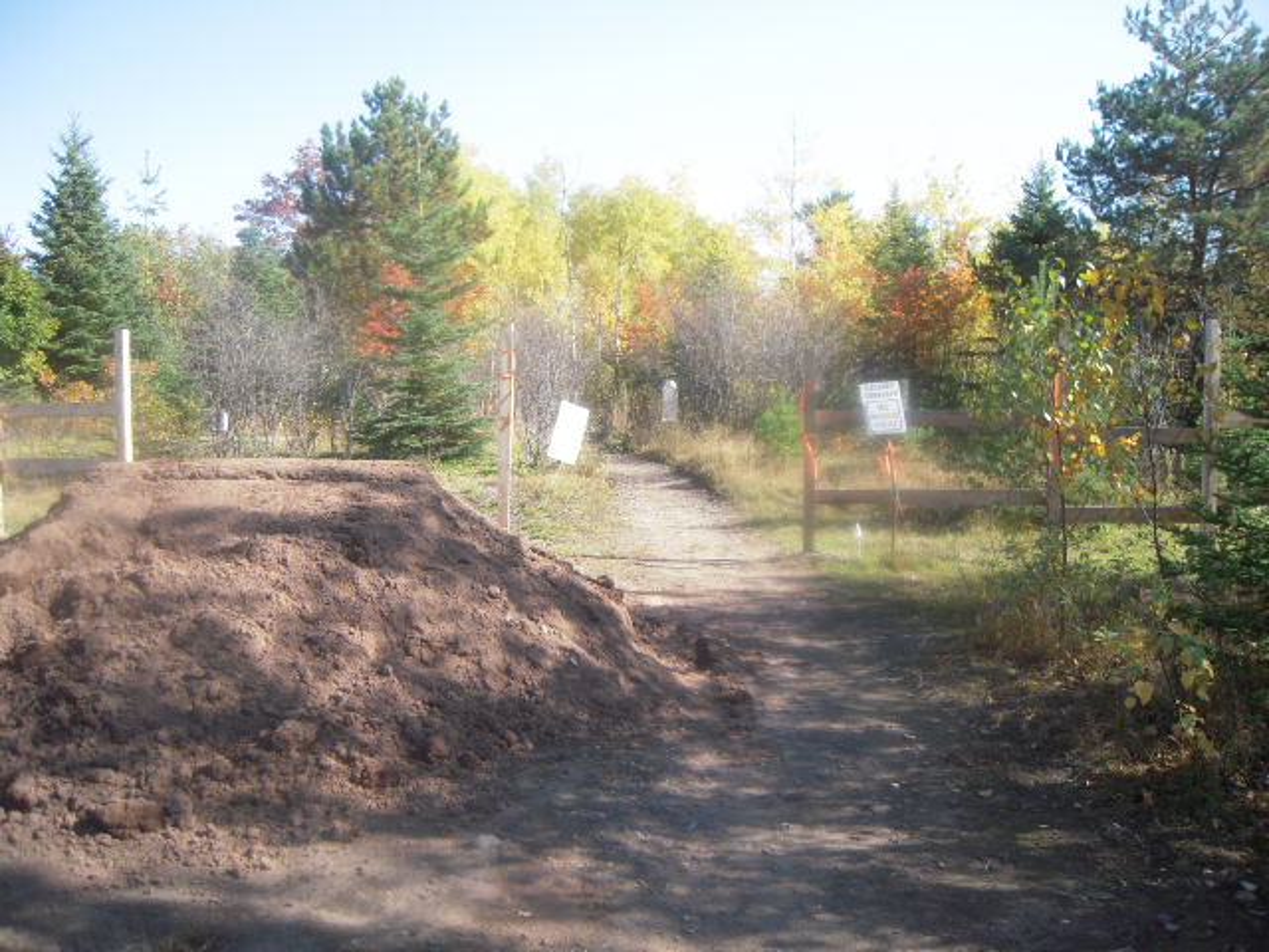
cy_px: 476
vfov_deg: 49.7
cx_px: 634
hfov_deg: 63.4
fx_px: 1026
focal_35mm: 28
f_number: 2.7
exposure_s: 1/400
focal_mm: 5
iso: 100
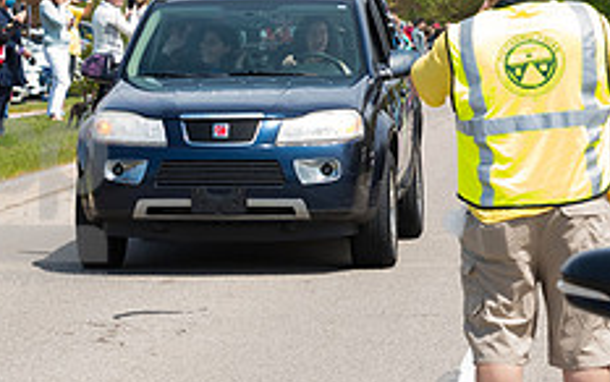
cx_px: 29
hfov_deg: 8.7
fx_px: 4009
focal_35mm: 241
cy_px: 192
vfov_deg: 5.5
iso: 1000
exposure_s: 1/800
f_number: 7.1
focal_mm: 95
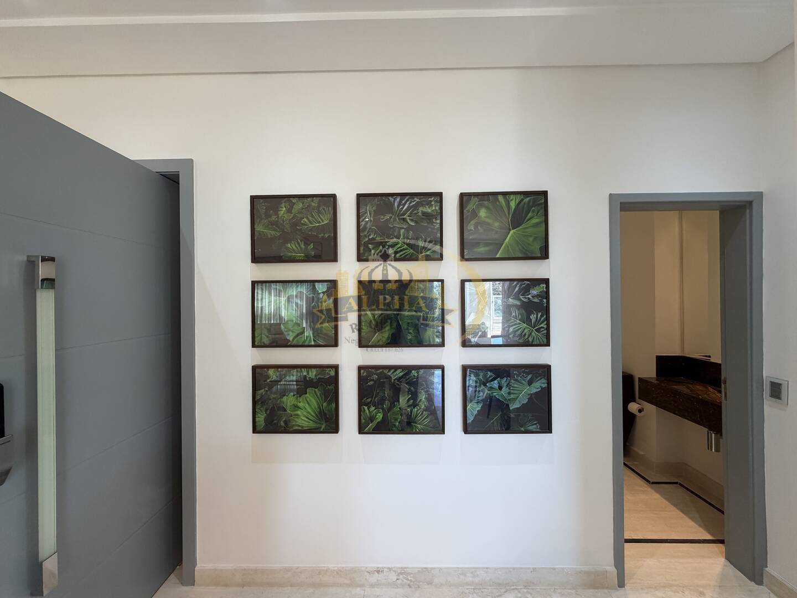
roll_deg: +0.7
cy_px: 299
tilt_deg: +0.0
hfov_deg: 102.1
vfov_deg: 85.7
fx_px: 322
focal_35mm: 14
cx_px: 398
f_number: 2.2
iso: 160
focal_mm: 2.22
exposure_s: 1/120
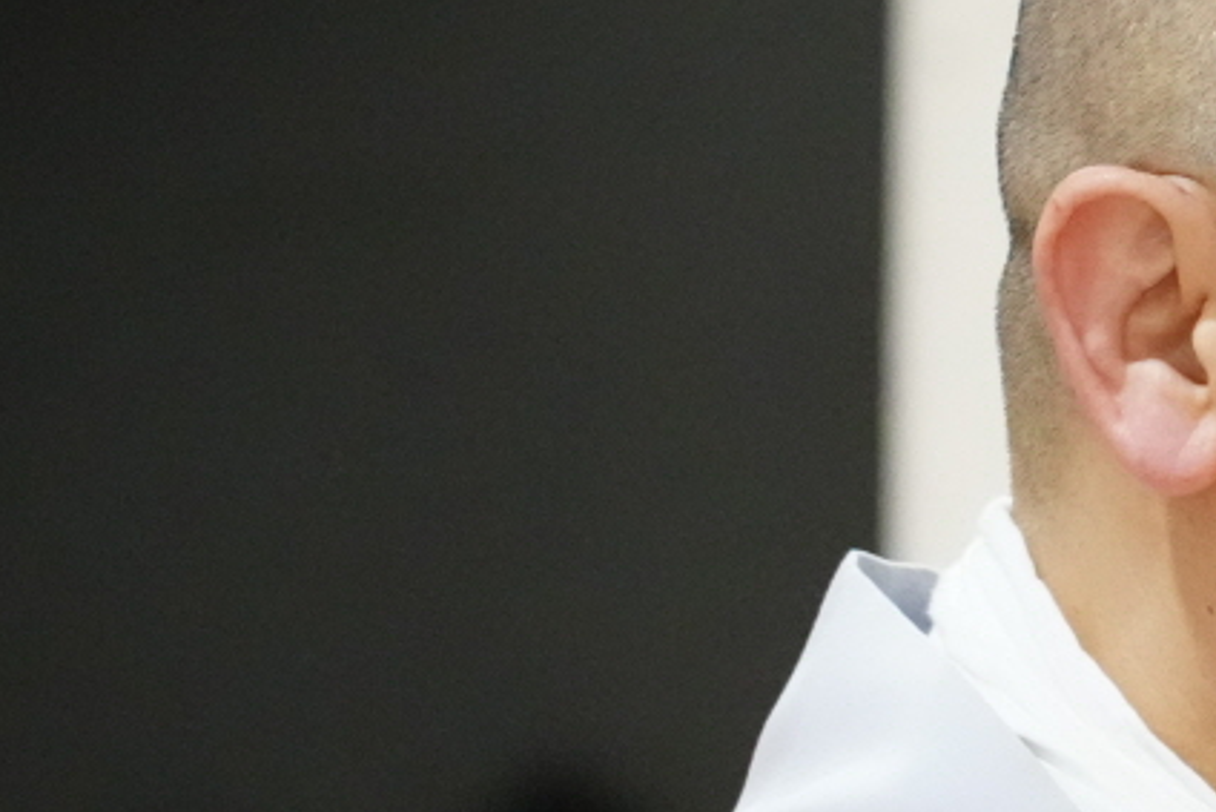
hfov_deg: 4.8
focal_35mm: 420
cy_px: 1185
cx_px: 2372
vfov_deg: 3.3
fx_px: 14191
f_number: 4
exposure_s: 1/200
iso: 10000
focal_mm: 99
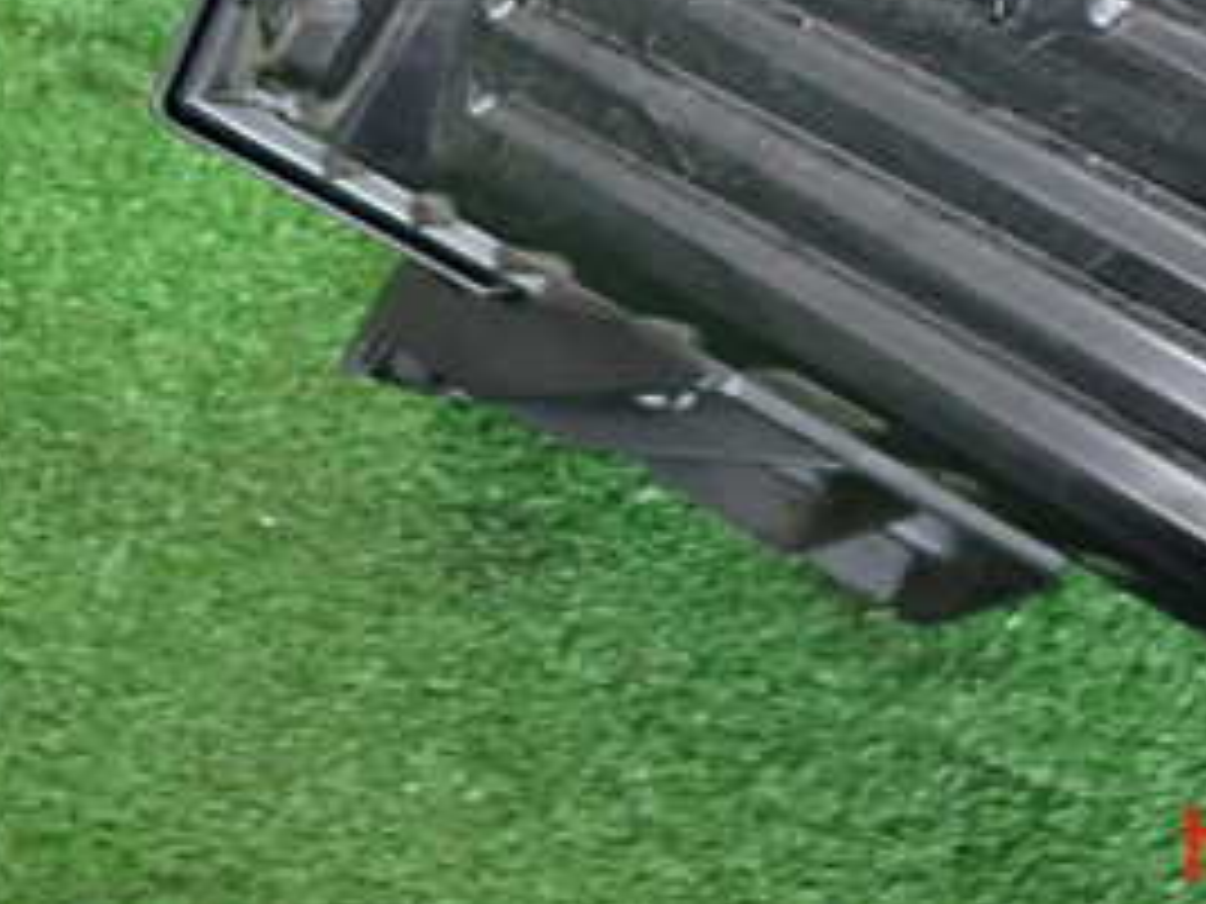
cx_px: 850
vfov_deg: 24.3
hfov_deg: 33.9
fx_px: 1951
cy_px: -103
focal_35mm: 56
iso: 320
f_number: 2
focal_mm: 4.5
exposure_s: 1/30
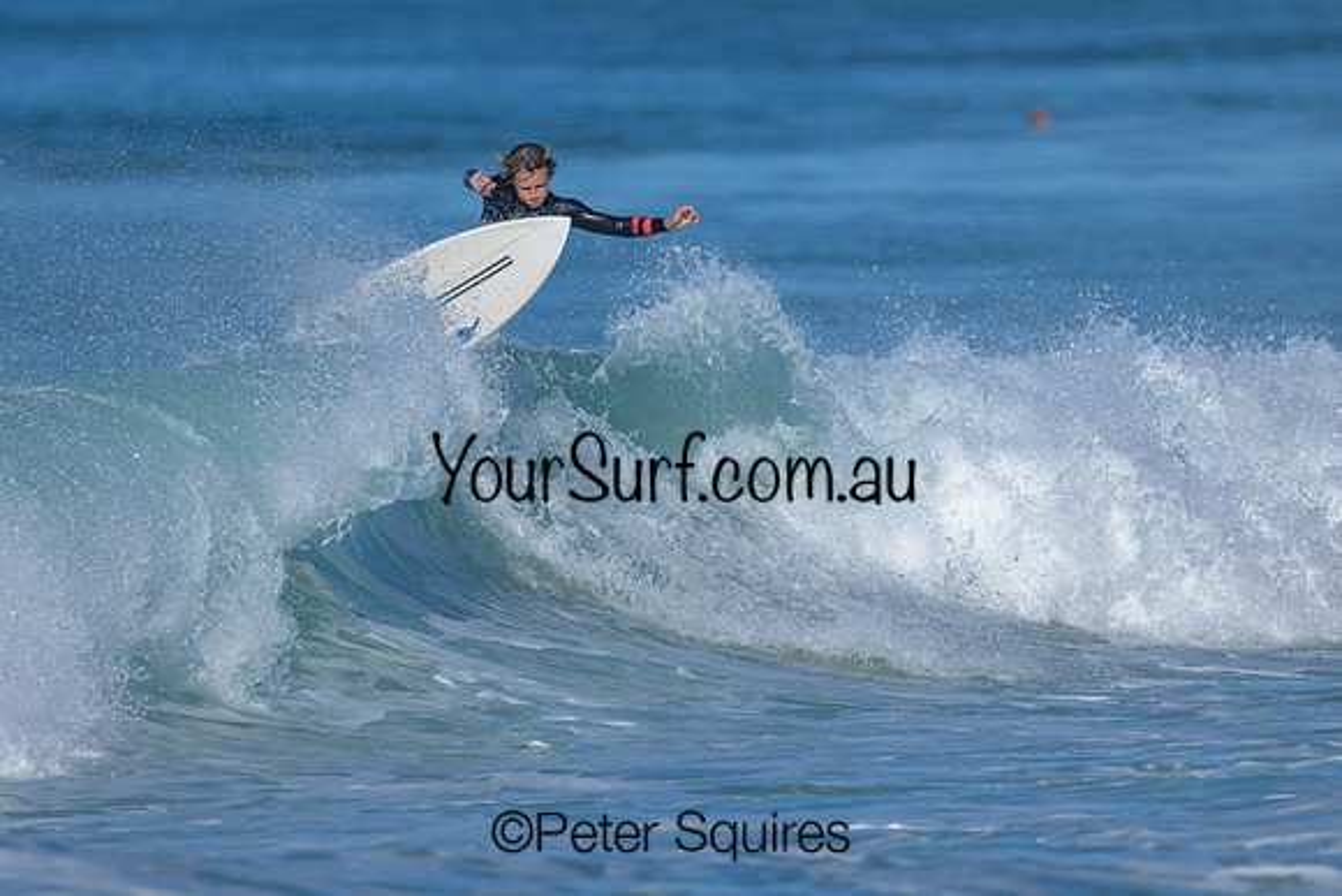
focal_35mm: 1101
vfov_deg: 1.3
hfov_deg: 1.9
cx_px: 467
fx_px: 41032
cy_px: 496
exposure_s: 1/2000
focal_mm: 800
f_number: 6.3
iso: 160
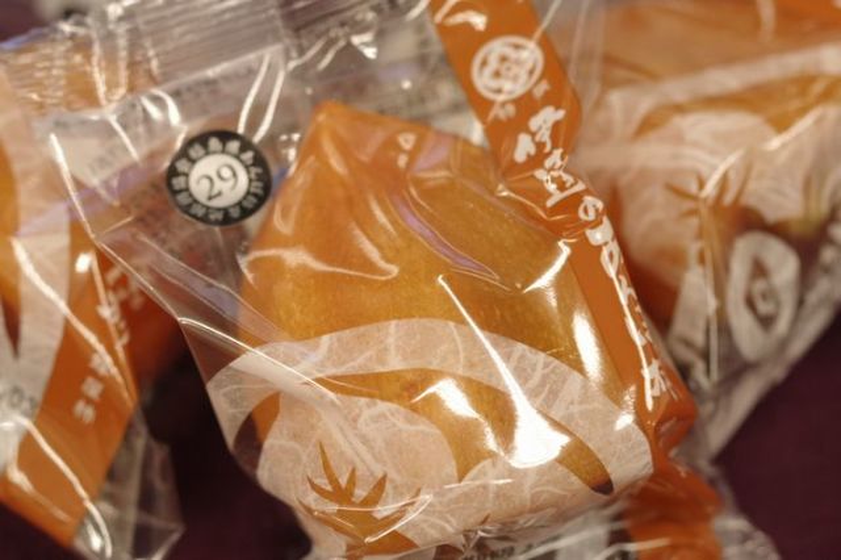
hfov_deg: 27.0
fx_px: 1751
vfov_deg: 18.2
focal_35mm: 75
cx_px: 420
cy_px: 280
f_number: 4
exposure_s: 1/100
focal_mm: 50
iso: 1600
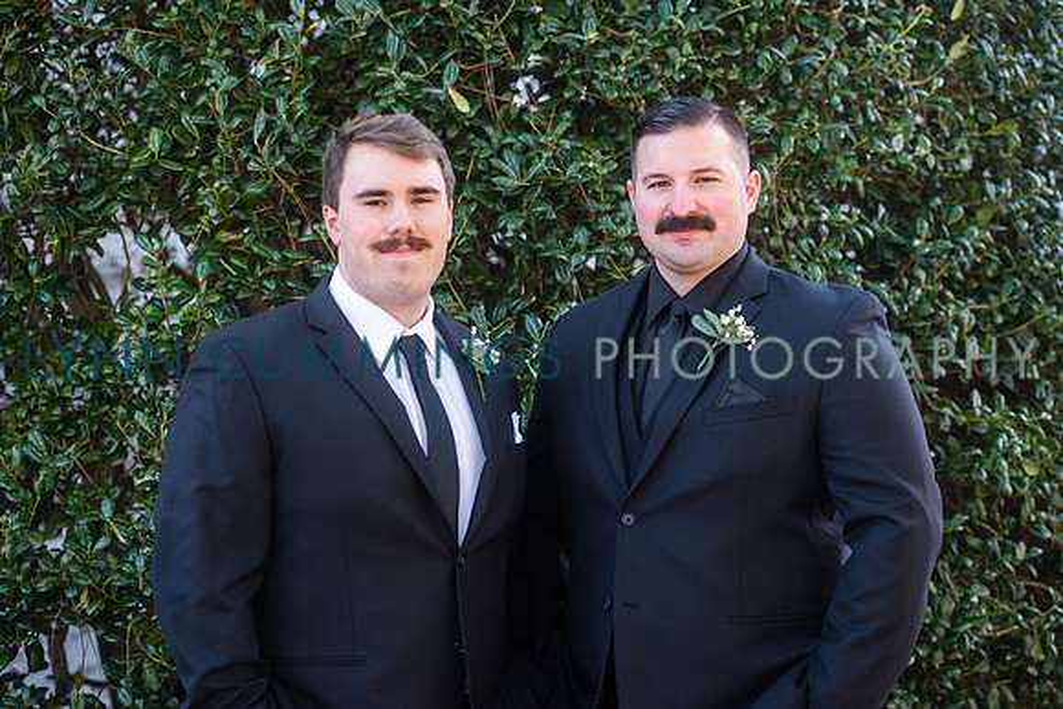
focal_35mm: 70
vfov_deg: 19.5
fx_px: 2067
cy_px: 354
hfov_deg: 28.8
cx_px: 532
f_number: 3.5
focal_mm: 70
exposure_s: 1/250
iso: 160
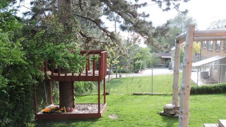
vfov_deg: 25.0
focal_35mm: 47
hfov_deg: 43.5
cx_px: 87
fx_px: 281
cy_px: 99
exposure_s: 1/125
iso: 100
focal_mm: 5.9
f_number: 3.6
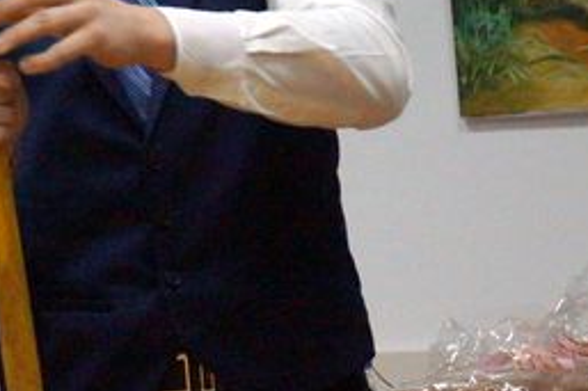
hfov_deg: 10.8
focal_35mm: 184
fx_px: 2999
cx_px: -288
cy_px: 69
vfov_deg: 7.5
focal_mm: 35
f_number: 4.5
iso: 3200
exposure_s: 1/160
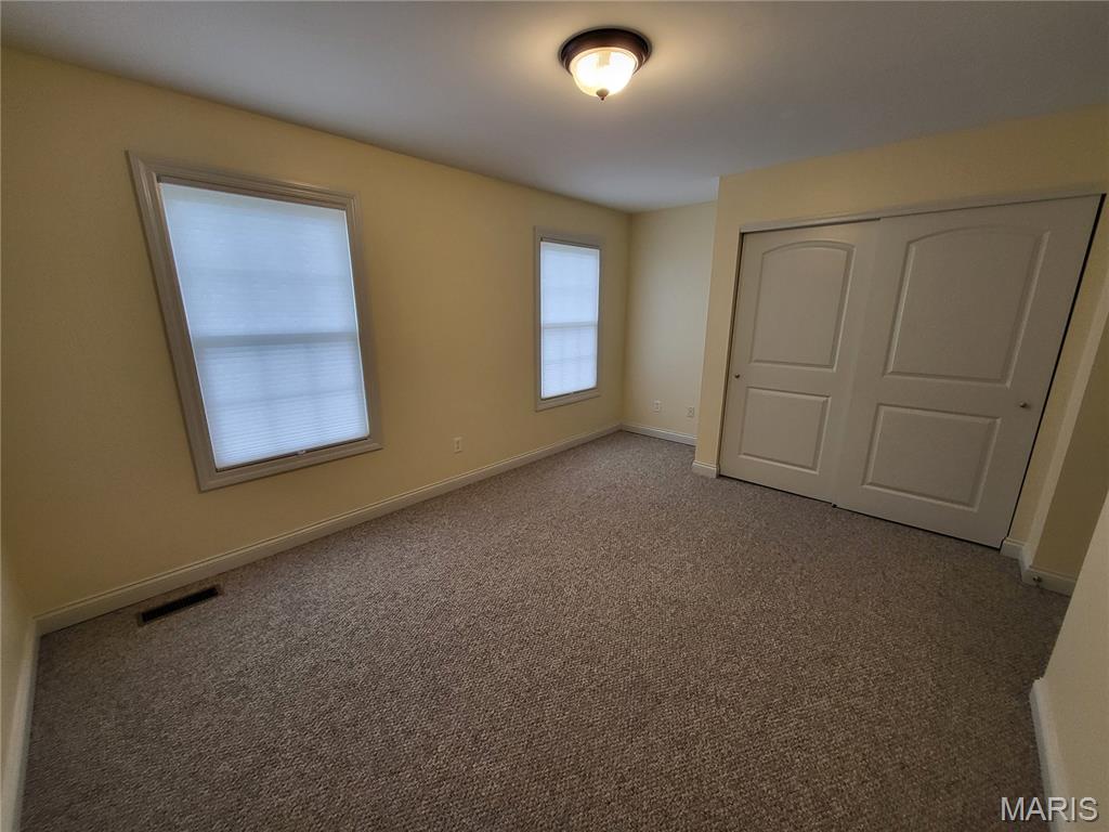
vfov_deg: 89.9
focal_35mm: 13
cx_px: 554
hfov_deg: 106.2
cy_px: 416
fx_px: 416
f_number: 2.2
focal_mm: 1.74
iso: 160
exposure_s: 1/60
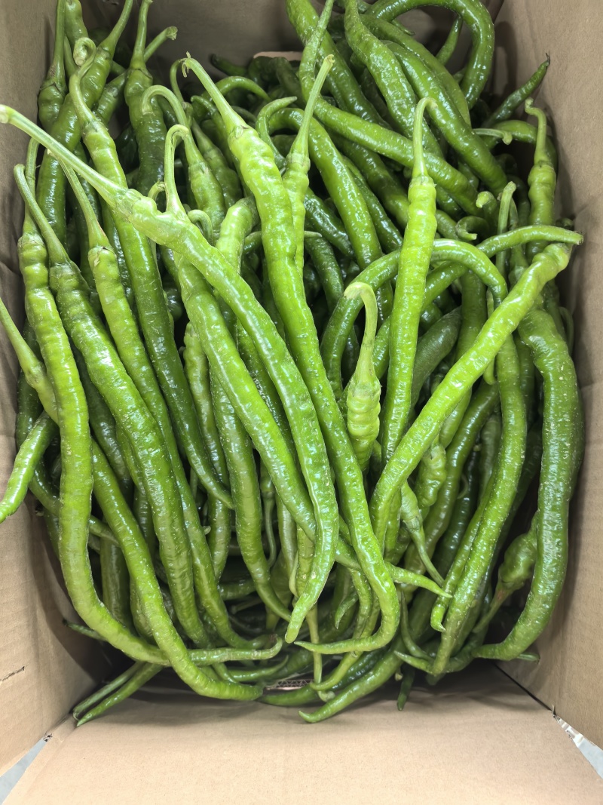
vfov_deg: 65.3
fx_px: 627
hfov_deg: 51.3
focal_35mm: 27
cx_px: 302
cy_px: 402
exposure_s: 1/50
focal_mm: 6.35
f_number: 2
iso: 400
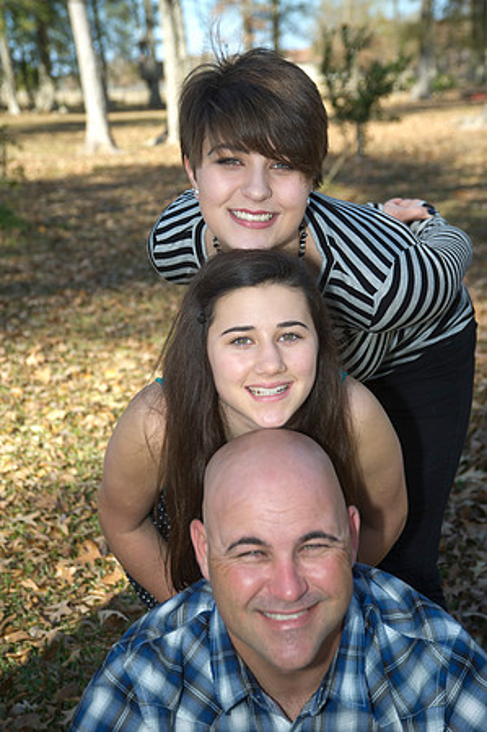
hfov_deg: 23.3
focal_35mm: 58
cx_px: 244
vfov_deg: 34.5
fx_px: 1180
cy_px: 366
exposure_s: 1/160
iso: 100
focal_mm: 58
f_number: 5.6
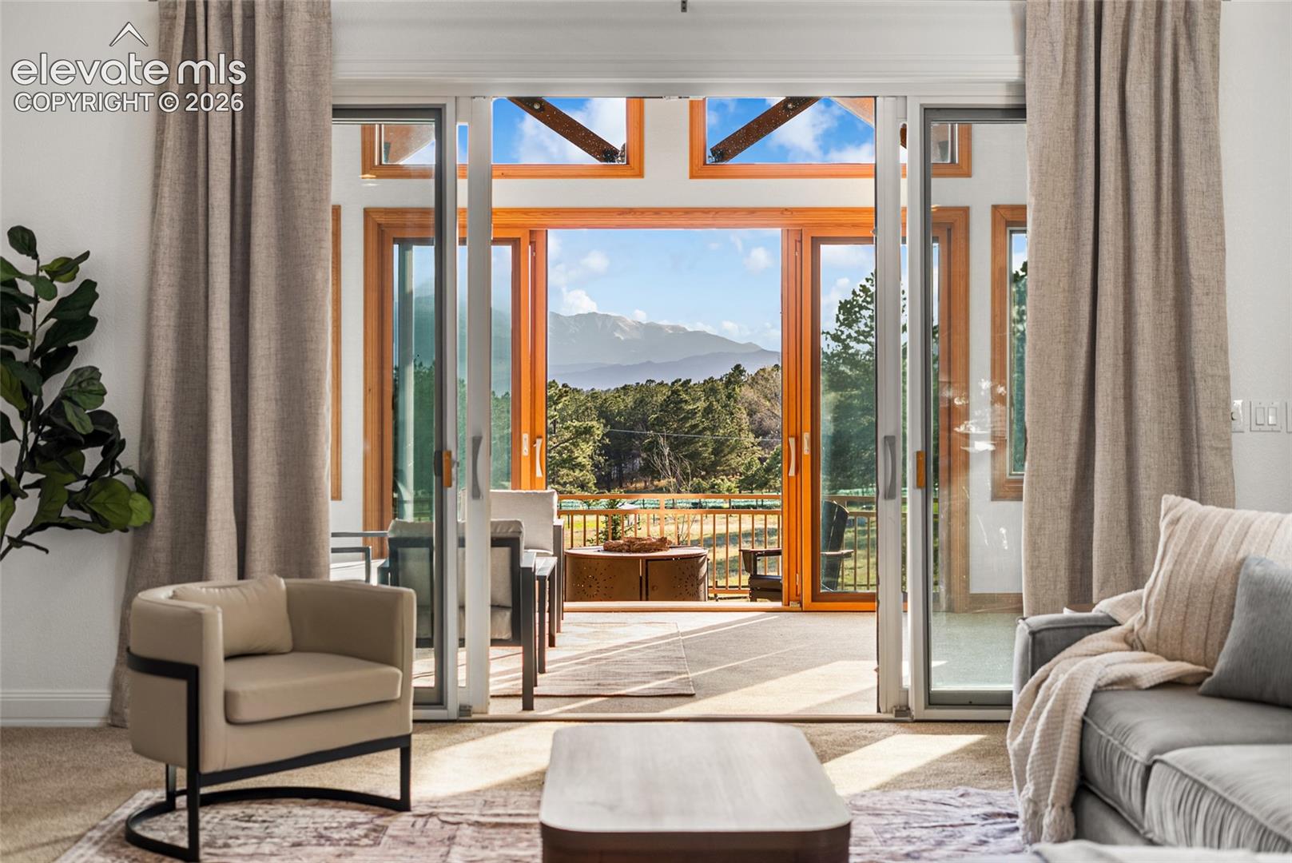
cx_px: 646
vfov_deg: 27.0
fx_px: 1795
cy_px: 432
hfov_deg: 39.6
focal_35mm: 50
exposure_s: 1/25
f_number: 3.5
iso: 200
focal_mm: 50
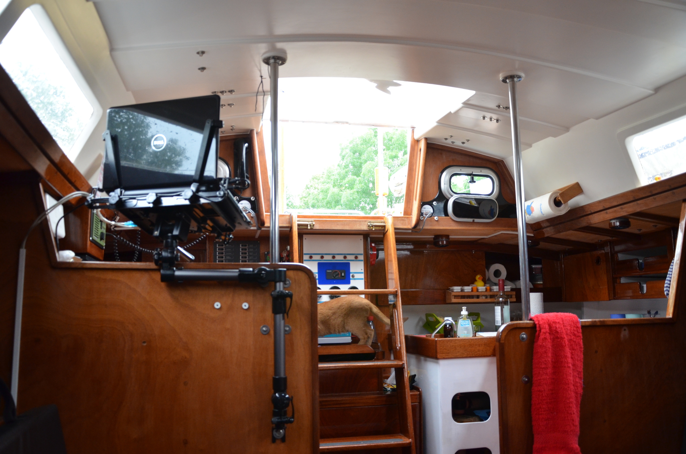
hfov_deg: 59.6
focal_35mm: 32
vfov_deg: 41.5
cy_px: 227
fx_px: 599
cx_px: 343
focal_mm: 21
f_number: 4
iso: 800
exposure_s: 1/60
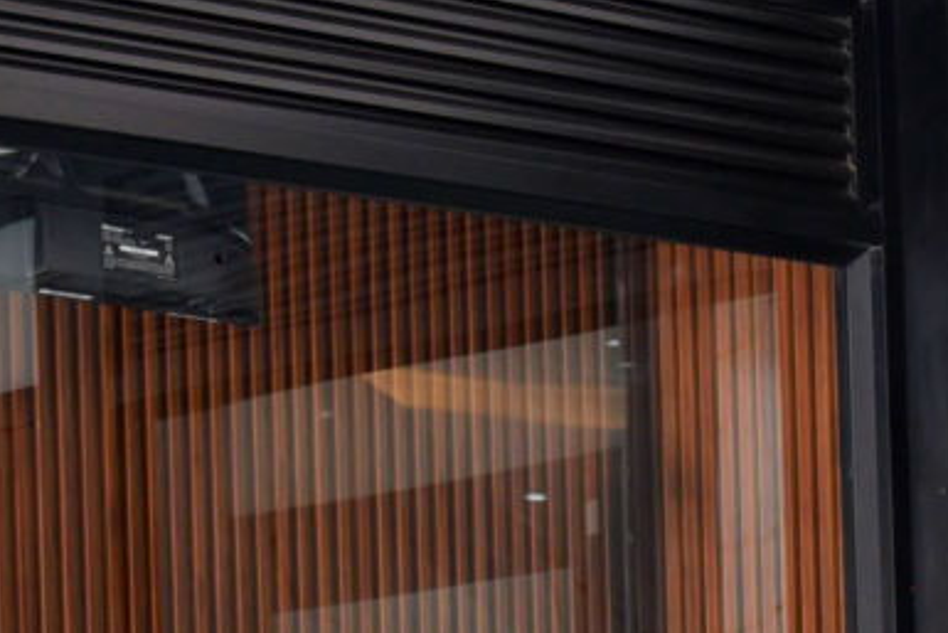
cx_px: 611
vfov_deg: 7.6
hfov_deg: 11.9
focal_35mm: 173
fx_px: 4557
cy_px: 1351
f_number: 4
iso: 640
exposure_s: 1/60
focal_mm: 26
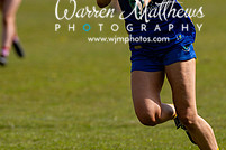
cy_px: -7
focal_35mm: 636
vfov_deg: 2.2
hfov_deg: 3.2
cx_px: 128
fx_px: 3992
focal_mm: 220
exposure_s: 1/6400
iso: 250
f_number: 2.8
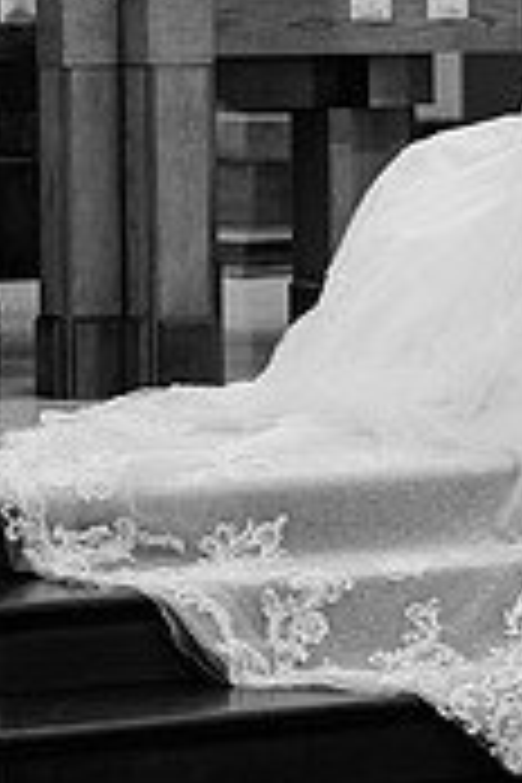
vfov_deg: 11.3
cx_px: 560
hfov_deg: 7.5
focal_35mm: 181
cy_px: 50
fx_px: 3936
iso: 1000
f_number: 2.8
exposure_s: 1/250
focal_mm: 70
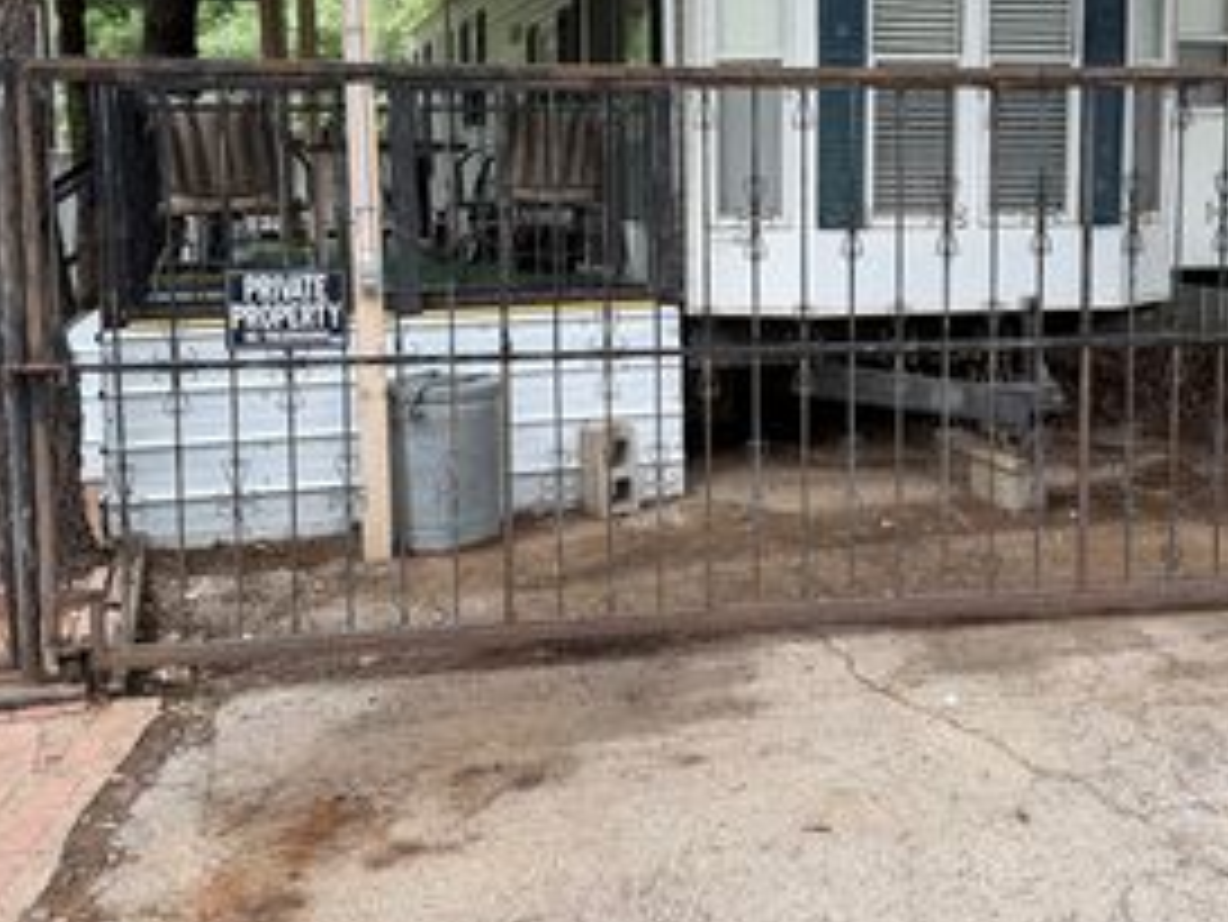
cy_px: 326
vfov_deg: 32.7
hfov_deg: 42.8
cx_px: 720
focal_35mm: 44
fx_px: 1562
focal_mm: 6.76
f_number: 1.78
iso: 80
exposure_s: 1/360
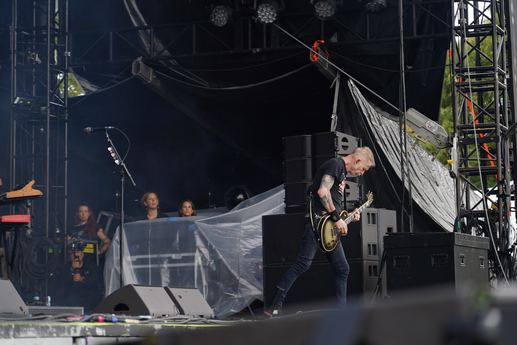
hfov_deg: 19.5
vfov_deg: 13.0
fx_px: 1508
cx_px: 258
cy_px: 172
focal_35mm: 105
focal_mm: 105
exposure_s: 1/125
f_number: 4
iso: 100
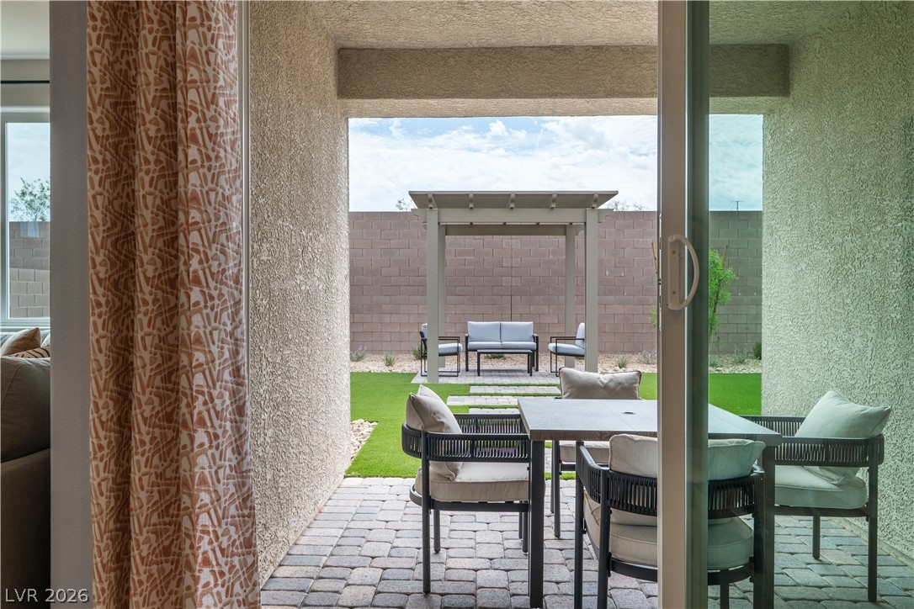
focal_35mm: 27
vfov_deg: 47.9
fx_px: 685
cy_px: 304
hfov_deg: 67.4
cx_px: 457
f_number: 8
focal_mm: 27
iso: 200
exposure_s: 1/40
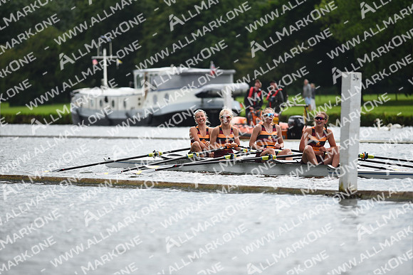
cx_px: 206
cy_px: 138
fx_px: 3442
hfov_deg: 6.9
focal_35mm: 300
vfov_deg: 4.6
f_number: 4
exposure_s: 1/1600
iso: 200
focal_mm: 300
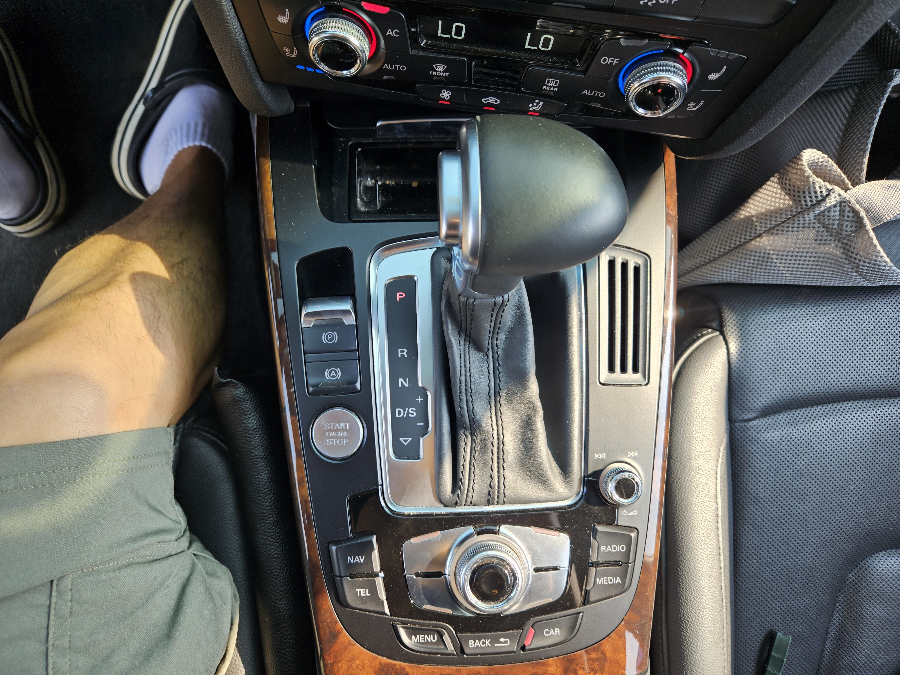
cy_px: 338
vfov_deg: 58.9
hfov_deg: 73.9
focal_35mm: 23
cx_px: 450
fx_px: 598
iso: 25
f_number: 1.8
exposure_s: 1/138
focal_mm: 5.4
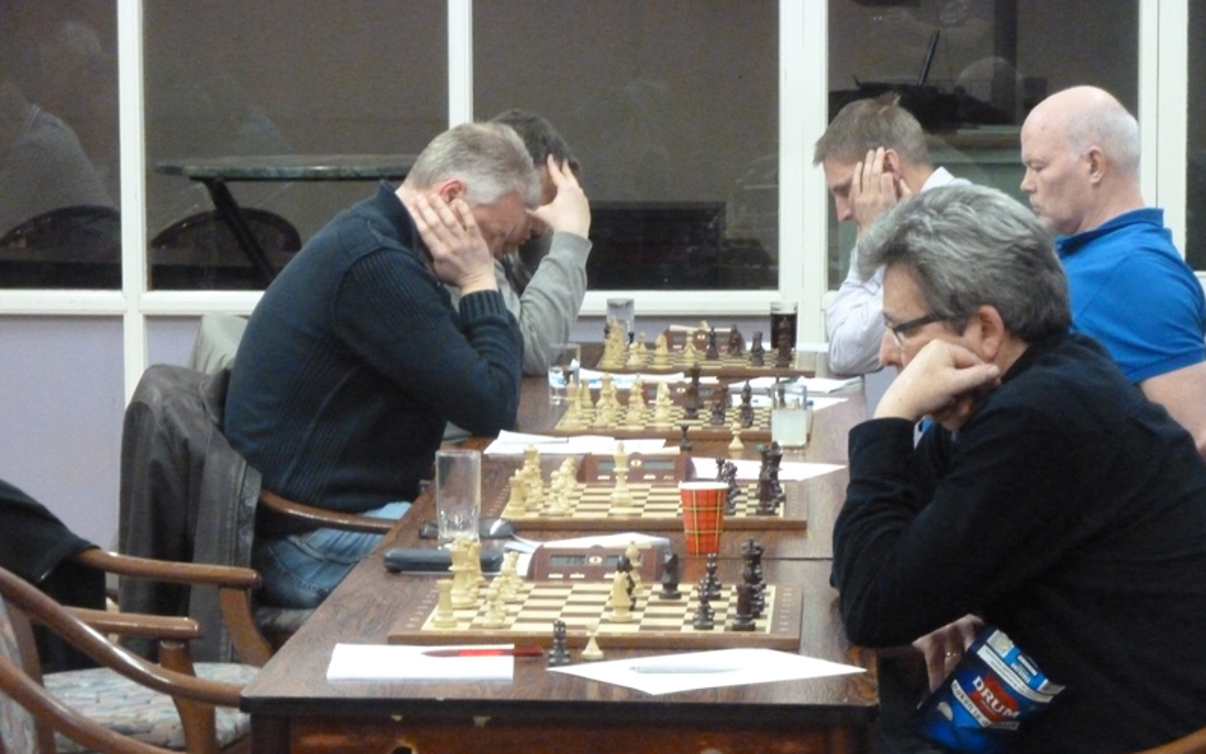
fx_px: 4174
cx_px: 604
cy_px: 454
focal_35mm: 127
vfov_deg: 10.3
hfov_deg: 16.4
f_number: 4.4
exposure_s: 1/15
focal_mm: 19.5
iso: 1250
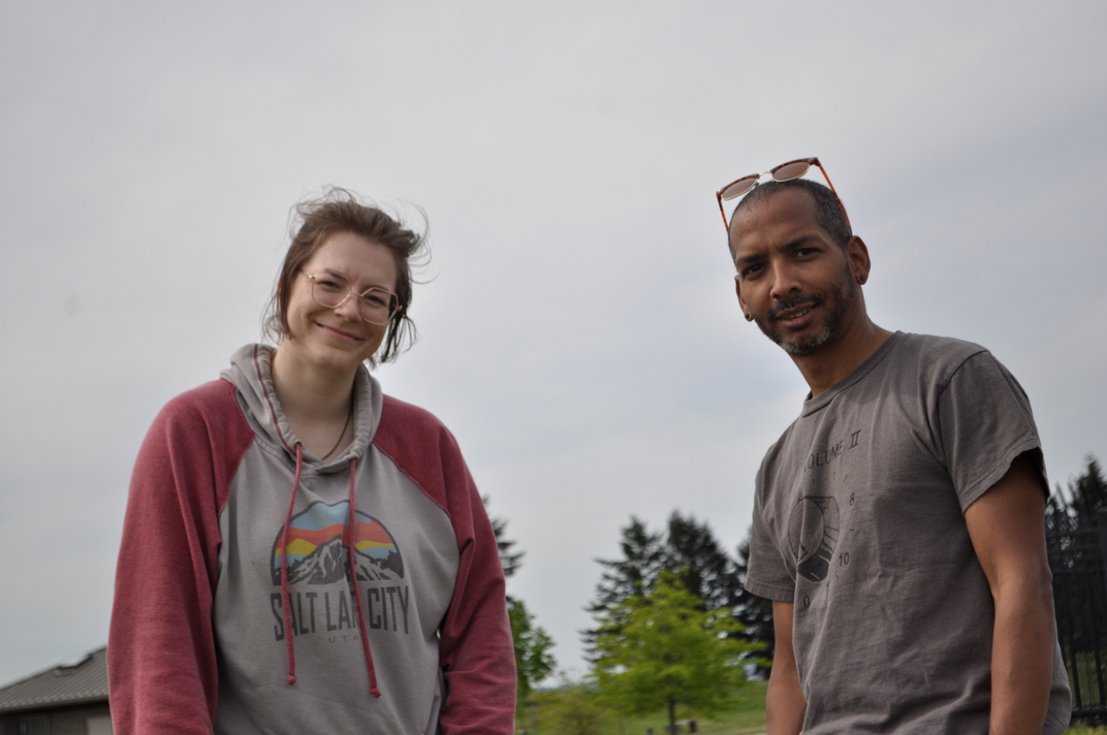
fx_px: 2534
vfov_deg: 16.5
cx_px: 554
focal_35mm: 82
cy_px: 368
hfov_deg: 24.6
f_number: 5.6
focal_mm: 55
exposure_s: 1/1000
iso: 200
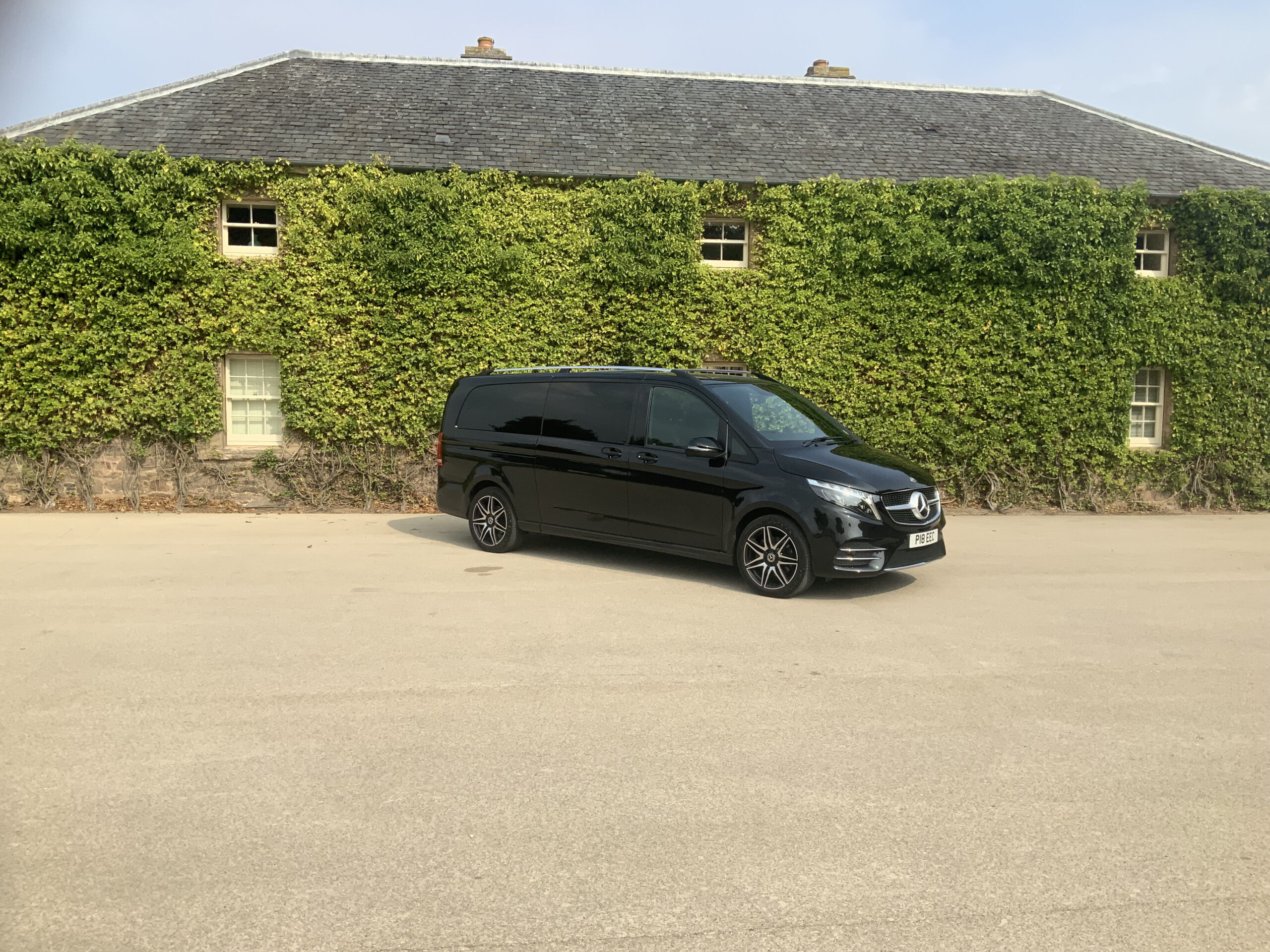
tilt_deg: -3.1
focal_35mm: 29
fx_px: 1064
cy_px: 476
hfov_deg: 61.7
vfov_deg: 48.2
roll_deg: -1.9
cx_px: 635
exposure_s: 1/1848
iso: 16
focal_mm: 3
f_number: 1.8
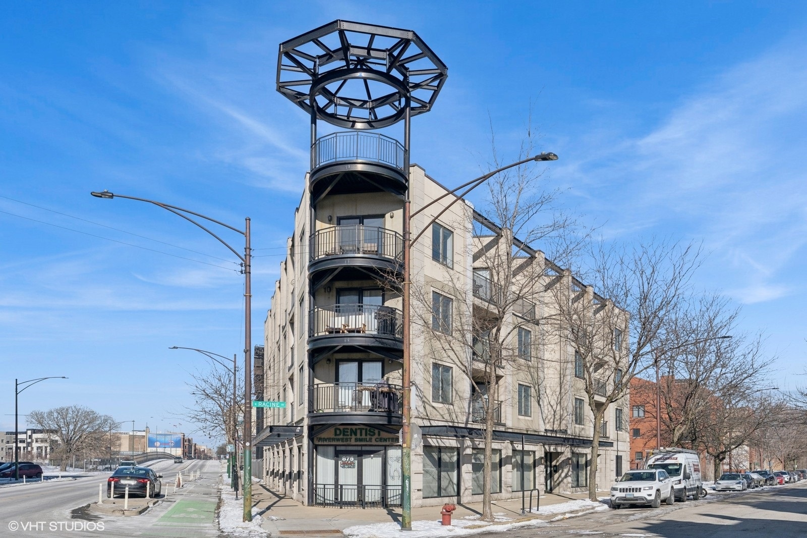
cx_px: 404
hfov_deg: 63.7
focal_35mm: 29
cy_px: 269
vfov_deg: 44.9
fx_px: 650
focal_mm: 29
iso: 320
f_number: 8
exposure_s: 1/3200
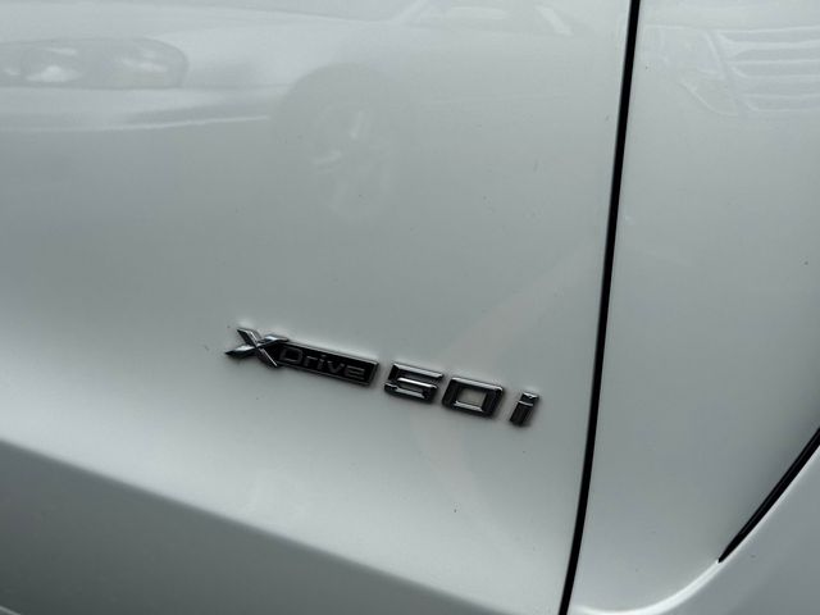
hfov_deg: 39.7
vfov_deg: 30.3
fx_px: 1137
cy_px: 308
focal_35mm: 48
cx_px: 410
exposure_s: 1/980
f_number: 1.78
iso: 64
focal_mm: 6.76
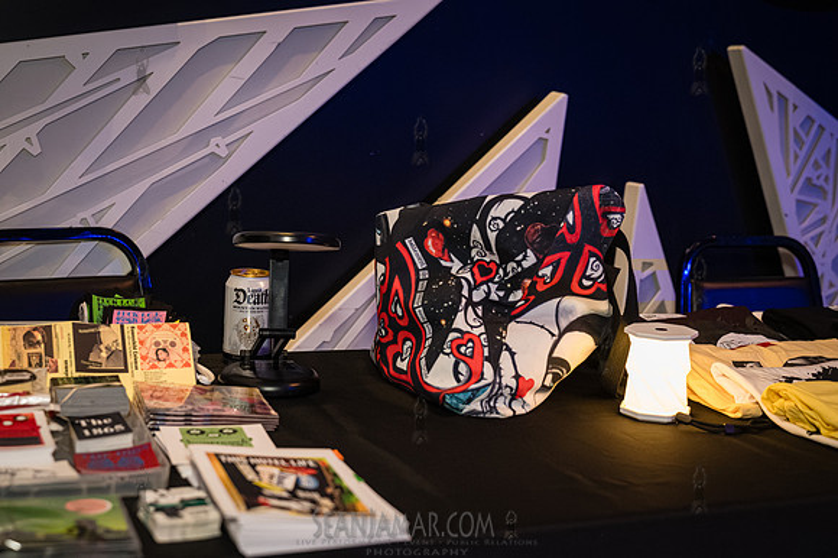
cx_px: 419
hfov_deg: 37.2
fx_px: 1244
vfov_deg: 25.3
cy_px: 279
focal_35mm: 53
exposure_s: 1/400
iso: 10000
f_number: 3.5
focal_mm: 48
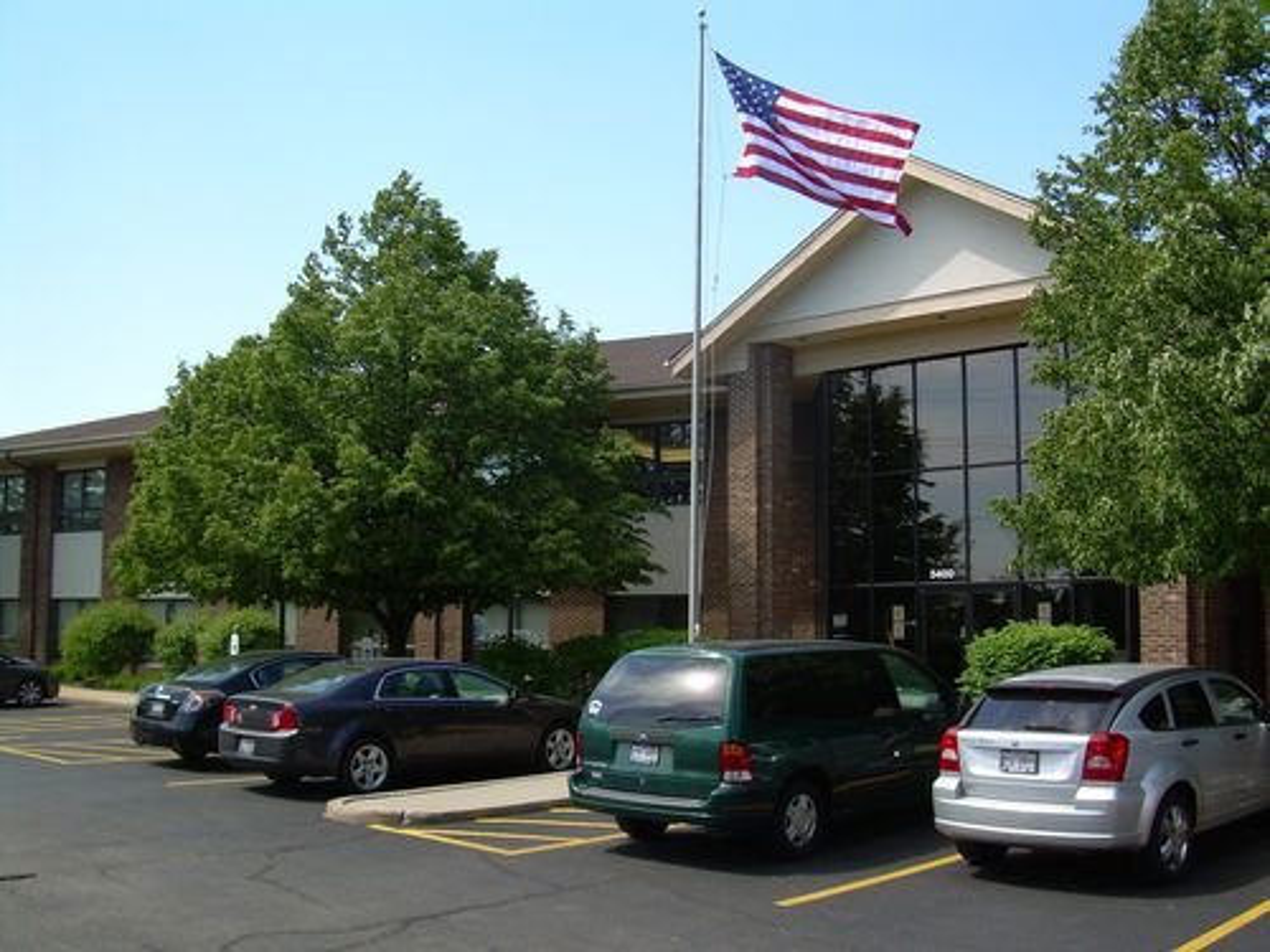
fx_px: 1394
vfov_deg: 37.7
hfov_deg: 49.0
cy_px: 476
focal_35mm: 38
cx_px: 635
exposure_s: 1/210
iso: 50
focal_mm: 6.3
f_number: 4.6
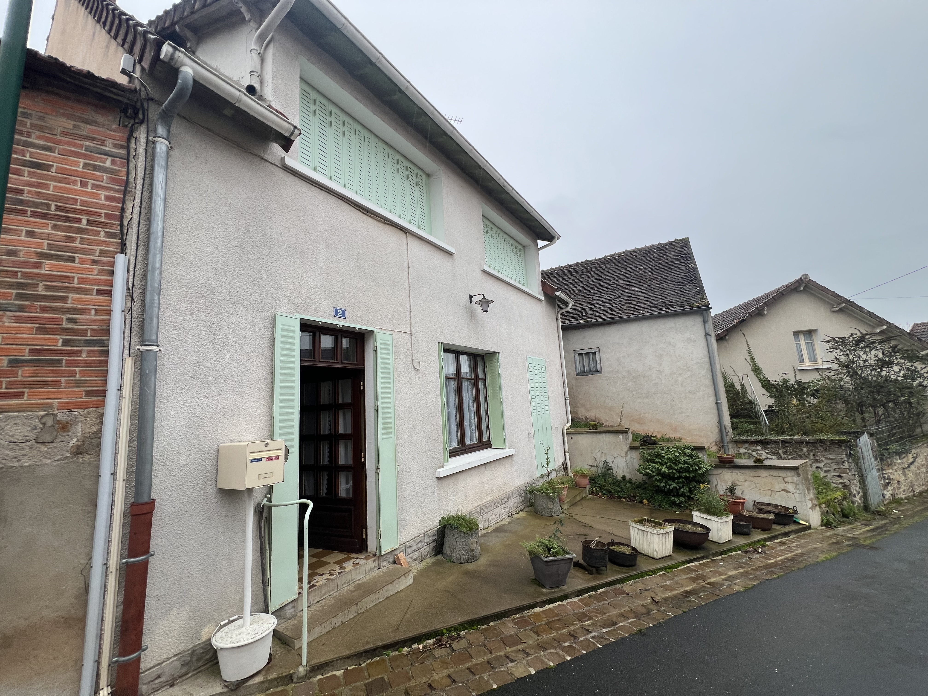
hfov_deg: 106.2
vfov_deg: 89.9
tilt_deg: +9.8
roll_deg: +3.8
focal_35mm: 13
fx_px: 349
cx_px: 464
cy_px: 348
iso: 40
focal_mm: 1.57
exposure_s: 1/99
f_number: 1.8
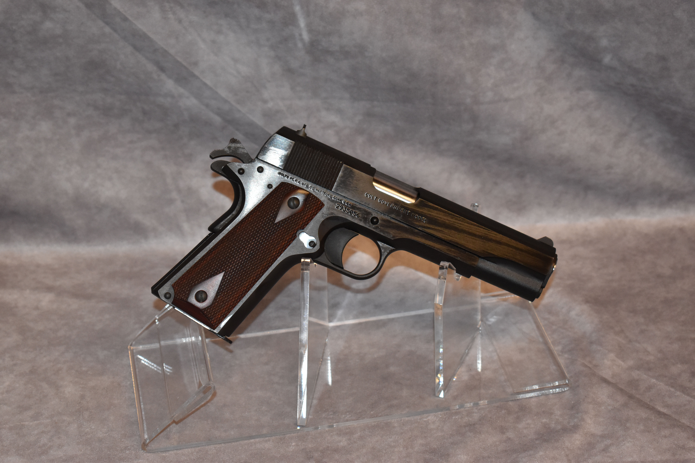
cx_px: 348
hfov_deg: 24.6
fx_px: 1593
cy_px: 232
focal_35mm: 82
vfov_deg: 16.6
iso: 1600
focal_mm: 55
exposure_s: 1/200
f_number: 5.6
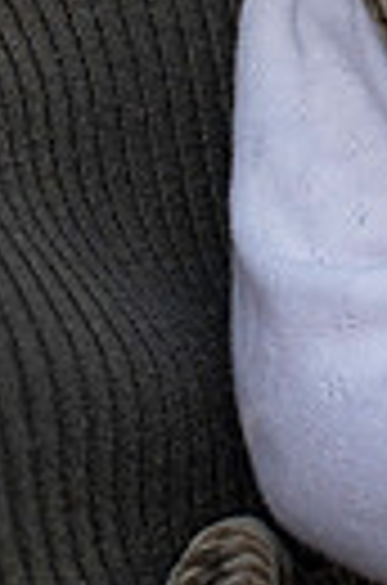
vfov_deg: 11.5
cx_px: 583
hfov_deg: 7.7
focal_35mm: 173
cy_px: -225
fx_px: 2804
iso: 3200
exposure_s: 1/1600
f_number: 5
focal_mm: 50
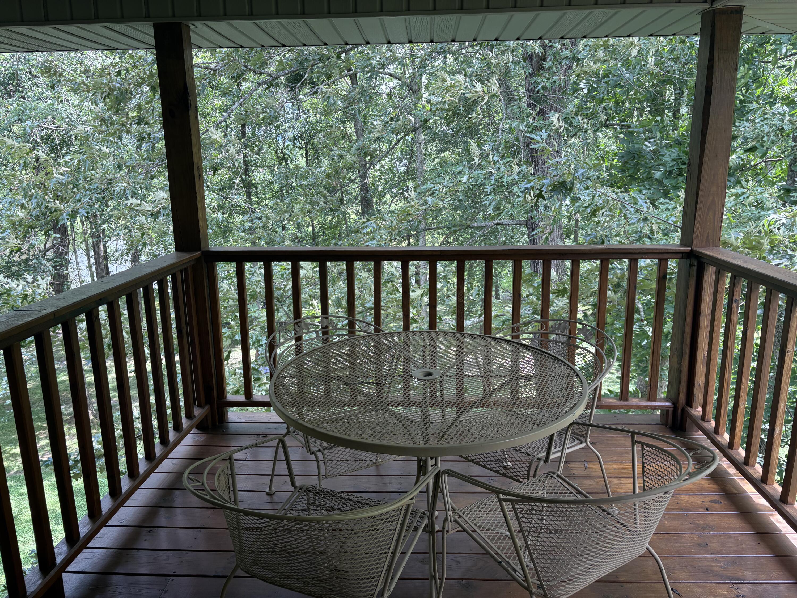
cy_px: 299
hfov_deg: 67.3
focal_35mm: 26
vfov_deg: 53.1
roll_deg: +1.0
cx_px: 398
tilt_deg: -10.4
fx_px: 599
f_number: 1.6
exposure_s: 1/129
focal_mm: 5.96
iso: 40
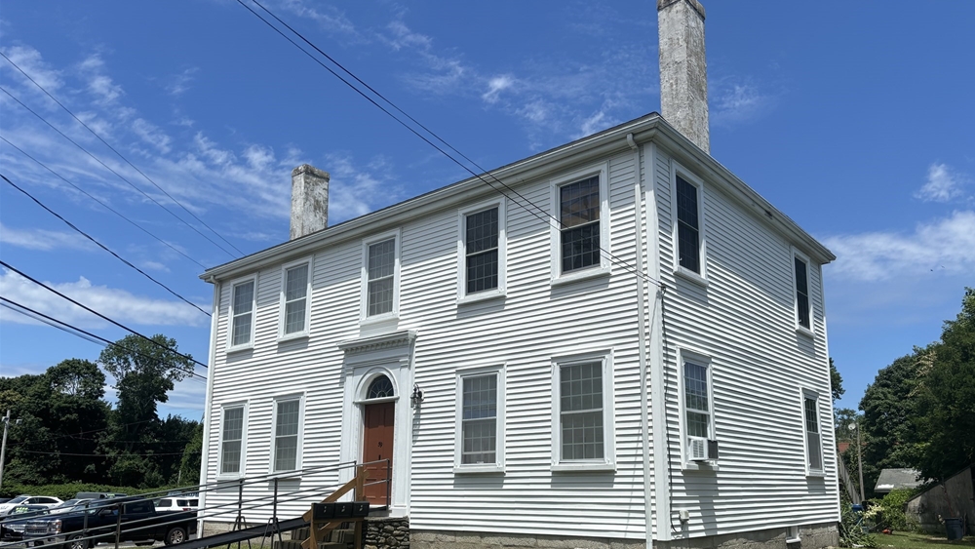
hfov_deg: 66.0
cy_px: 369
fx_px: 750
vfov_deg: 39.7
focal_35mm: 29
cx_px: 498
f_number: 1.6
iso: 50
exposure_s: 1/4854
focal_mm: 5.96
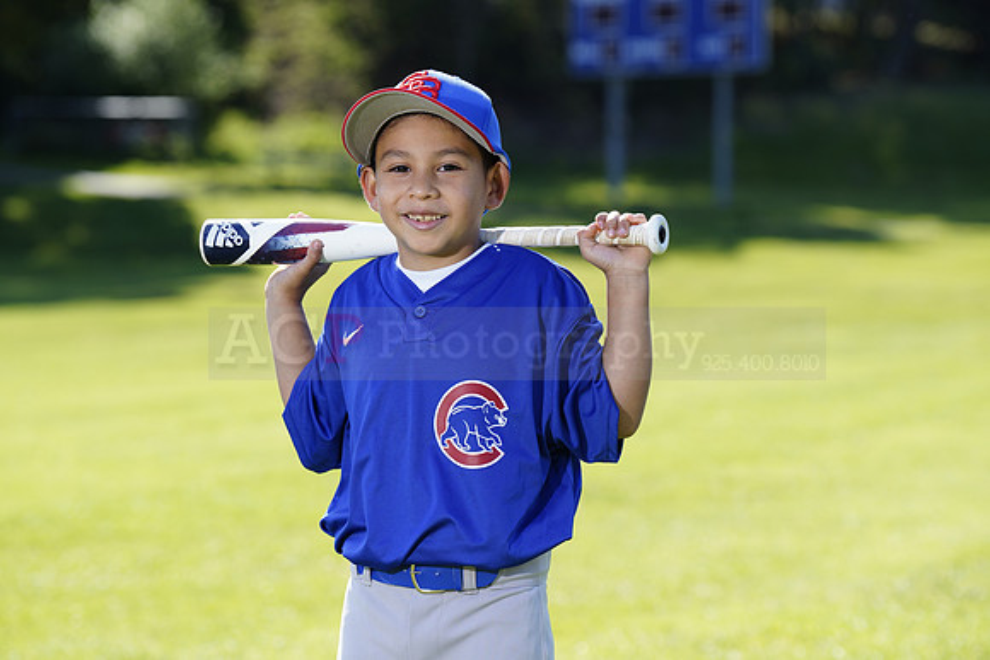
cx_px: 495
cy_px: 330
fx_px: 4126
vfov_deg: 9.2
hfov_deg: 13.7
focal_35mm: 150
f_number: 5
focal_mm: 150
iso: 100
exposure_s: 1/250
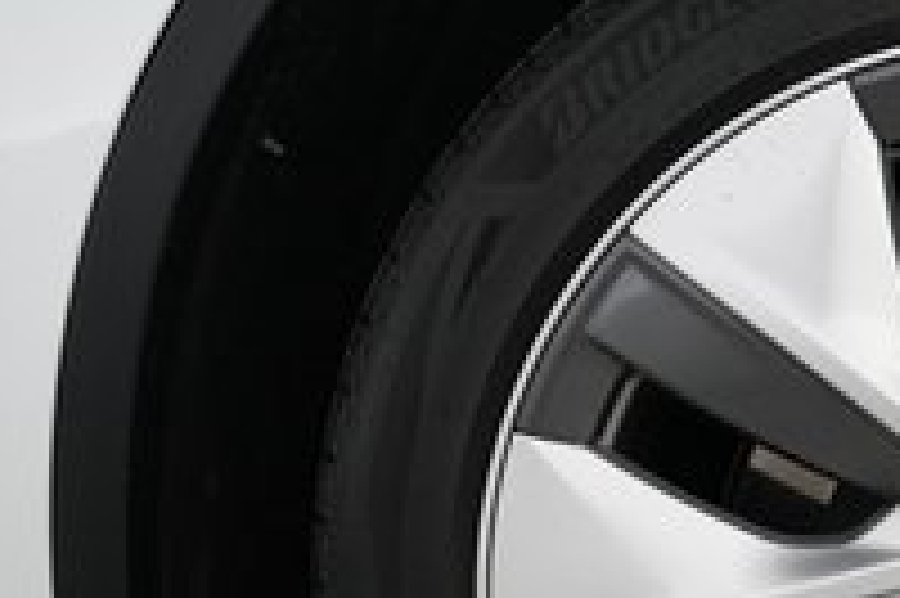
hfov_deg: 23.6
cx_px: 1022
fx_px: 1998
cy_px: 594
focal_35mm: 80
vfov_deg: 16.7
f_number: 2.8
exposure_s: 1/160
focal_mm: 25
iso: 2000
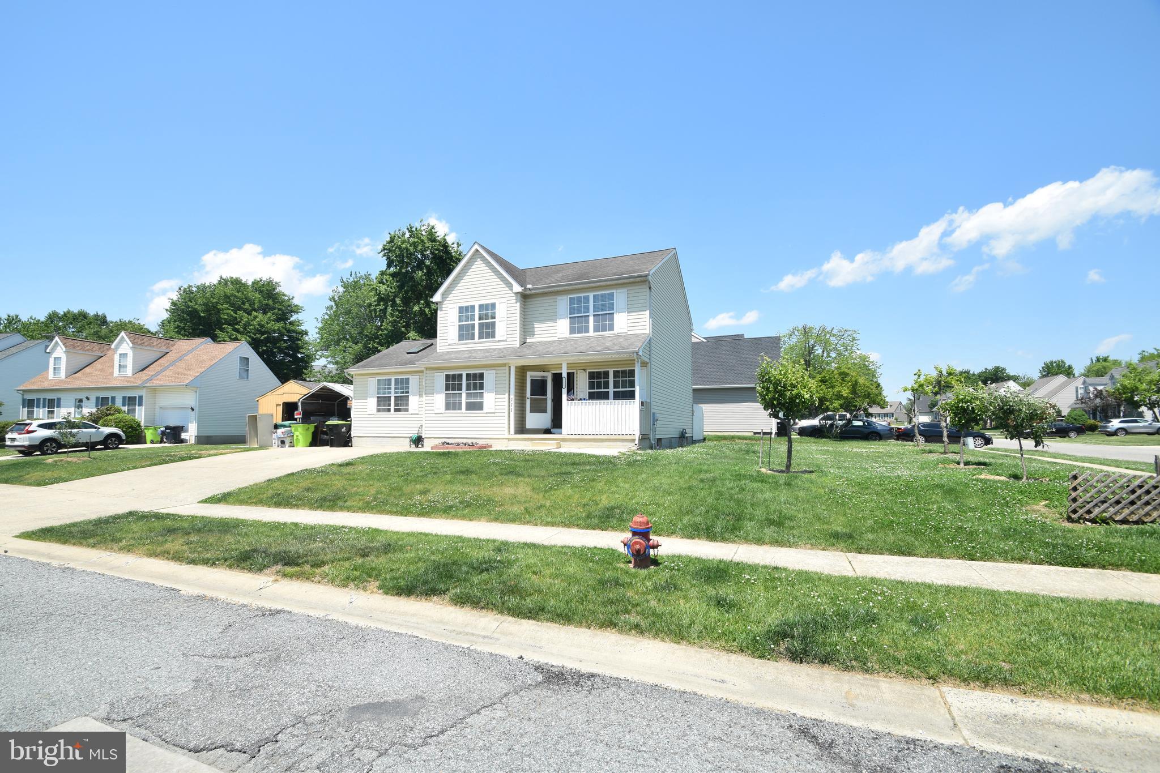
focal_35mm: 15
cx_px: 580
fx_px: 483
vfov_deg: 77.3
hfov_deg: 100.4
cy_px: 386
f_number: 9
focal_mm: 10
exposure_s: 1/320
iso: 200
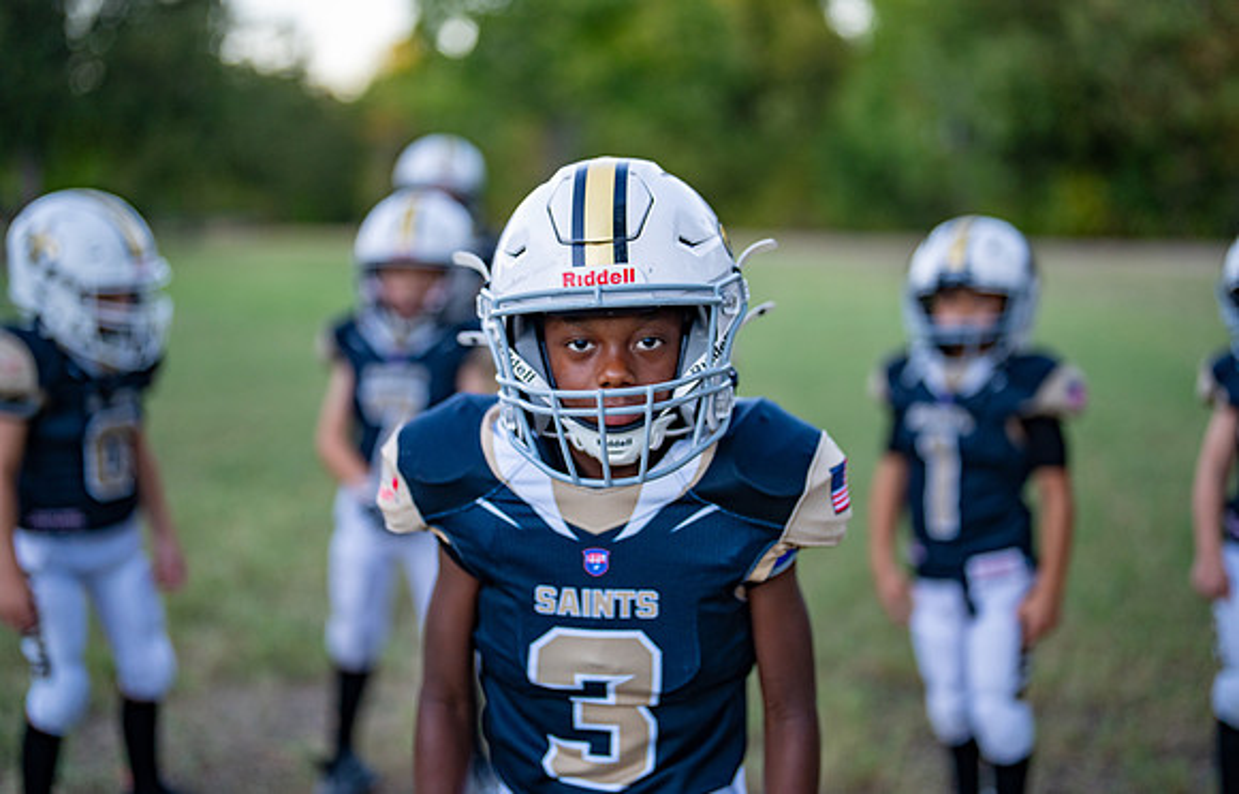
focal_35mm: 51
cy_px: 382
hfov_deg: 39.5
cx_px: 619
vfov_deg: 25.9
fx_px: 1725
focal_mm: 50
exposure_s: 1/1000
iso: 500
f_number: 1.2
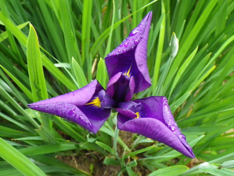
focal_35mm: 34
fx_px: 230
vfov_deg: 41.8
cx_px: 117
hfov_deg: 54.0
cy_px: 88
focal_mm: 6.1
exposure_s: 1/50
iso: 400
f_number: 3.8
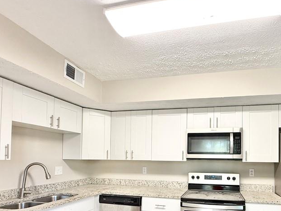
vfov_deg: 56.6
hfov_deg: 72.3
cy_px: 153
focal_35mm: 23
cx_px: 181
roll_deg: -1.0
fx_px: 187
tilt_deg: +1.3
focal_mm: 2.22
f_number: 2.2
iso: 200
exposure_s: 1/120
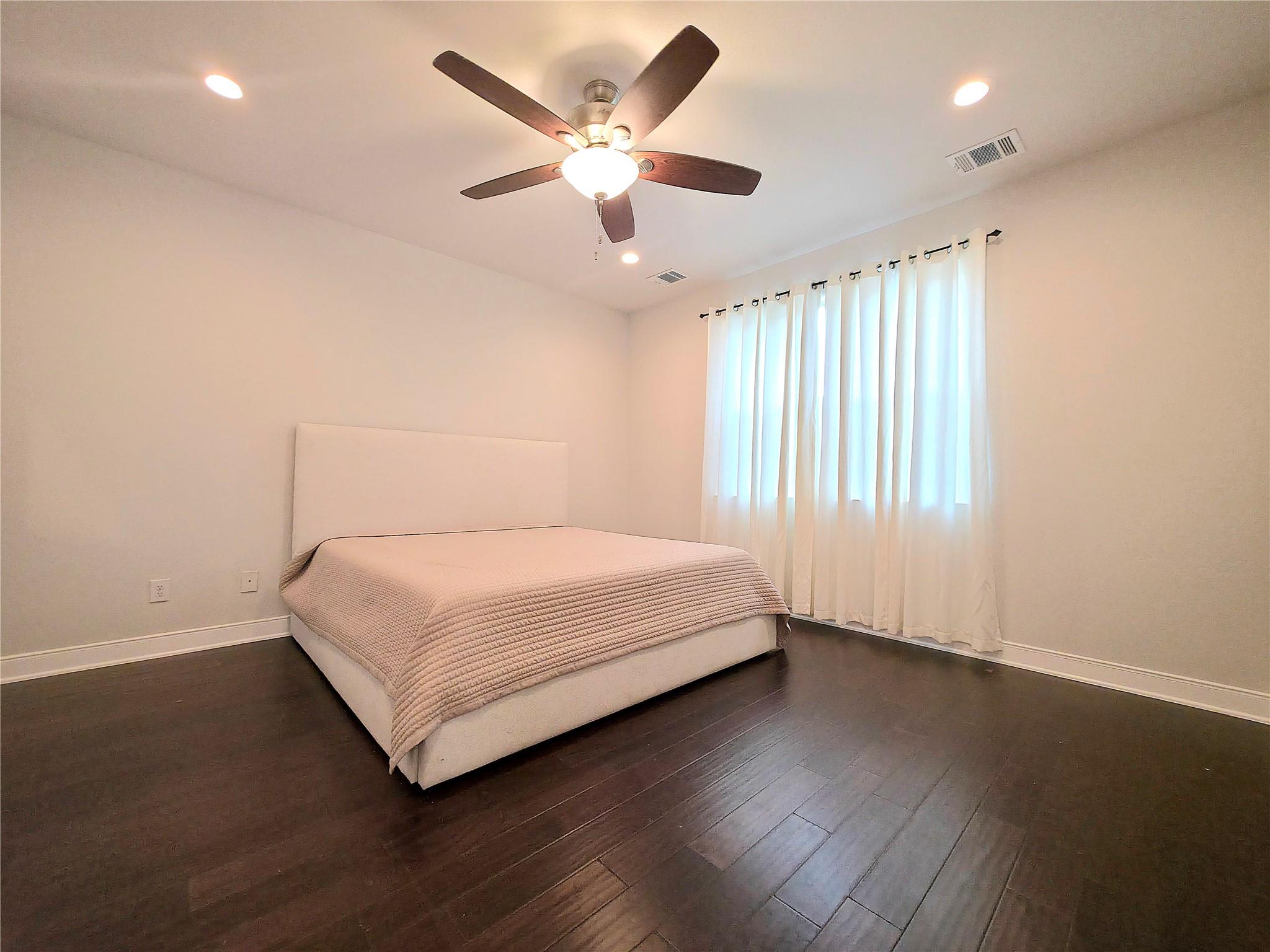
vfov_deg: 89.9
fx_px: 477
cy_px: 476
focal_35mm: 13
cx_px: 635
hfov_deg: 106.2
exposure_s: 1/60.2
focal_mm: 2.2
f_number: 1.9
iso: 100
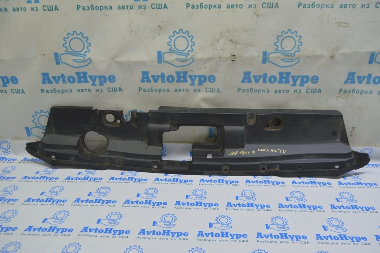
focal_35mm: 30
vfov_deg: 43.5
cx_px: 190
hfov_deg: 62.0
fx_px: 316
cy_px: 126
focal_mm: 20
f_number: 5.6
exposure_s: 1/30
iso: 400
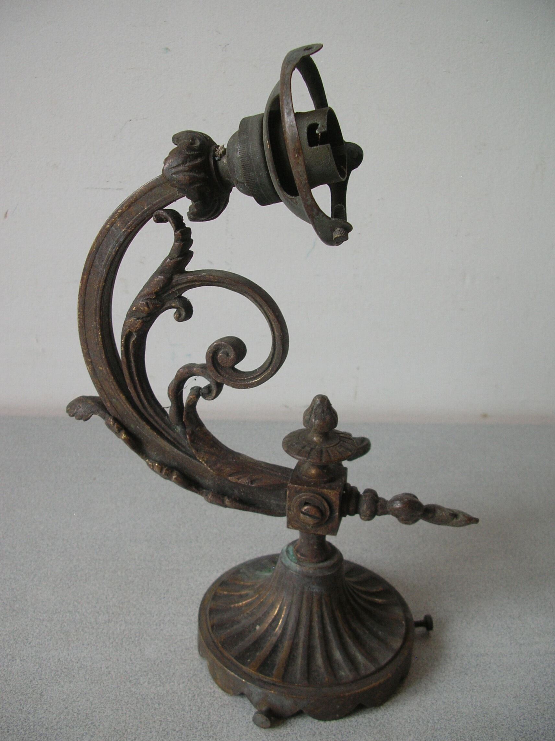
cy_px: 370
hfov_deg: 40.6
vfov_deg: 52.7
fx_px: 749
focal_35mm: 35
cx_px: 278
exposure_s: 1/22.4
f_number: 2.8
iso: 50
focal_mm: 5.8
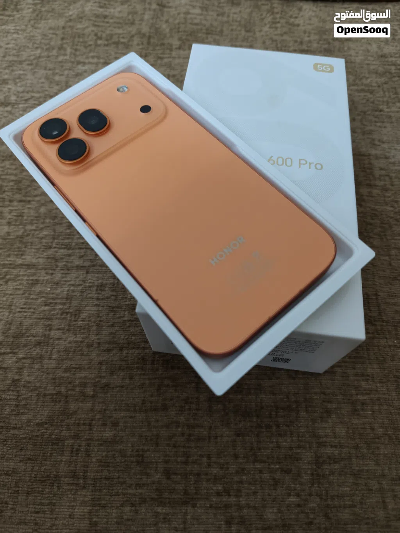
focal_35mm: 23
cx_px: 200
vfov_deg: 73.9
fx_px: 354
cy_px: 266
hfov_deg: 58.9
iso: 800
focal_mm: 6.62
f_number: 1.67
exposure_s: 1/33.3
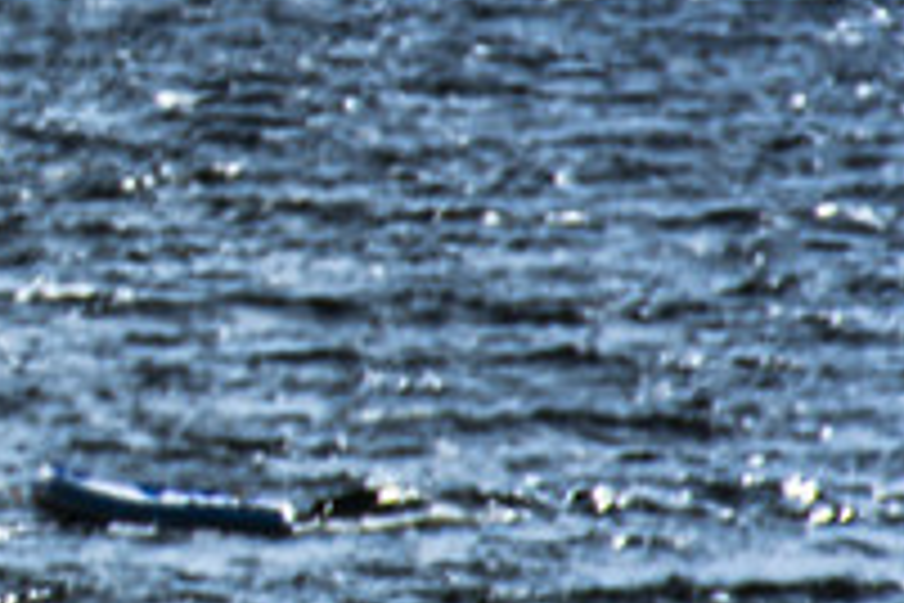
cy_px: 128
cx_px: -774
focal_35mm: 2691
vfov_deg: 0.5
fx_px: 67569
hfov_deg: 0.8
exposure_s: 1/60
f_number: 22
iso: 100
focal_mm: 600
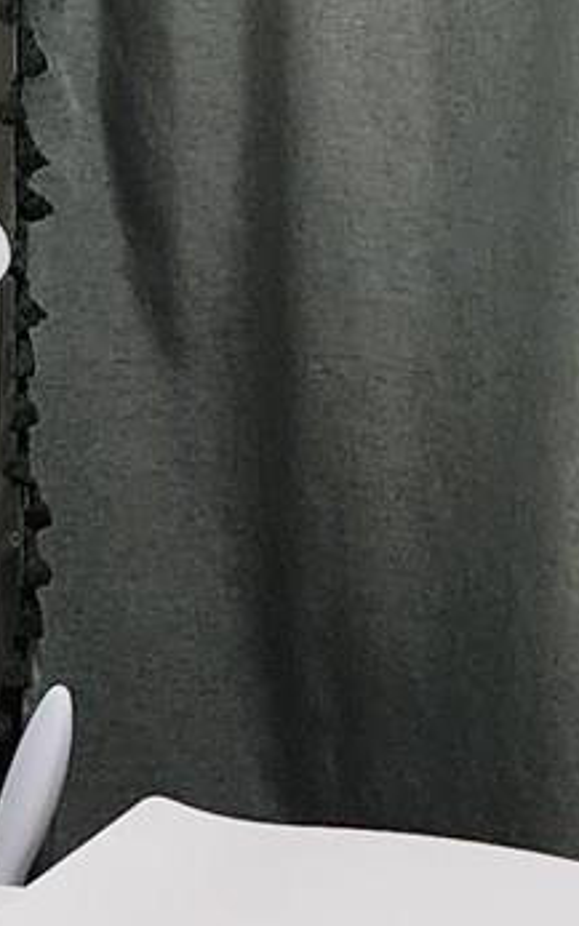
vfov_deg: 12.2
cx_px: 622
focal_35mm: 162
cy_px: -520
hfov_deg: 8.0
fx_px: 4088
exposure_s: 1/120
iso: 500
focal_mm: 6.4
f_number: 1.8
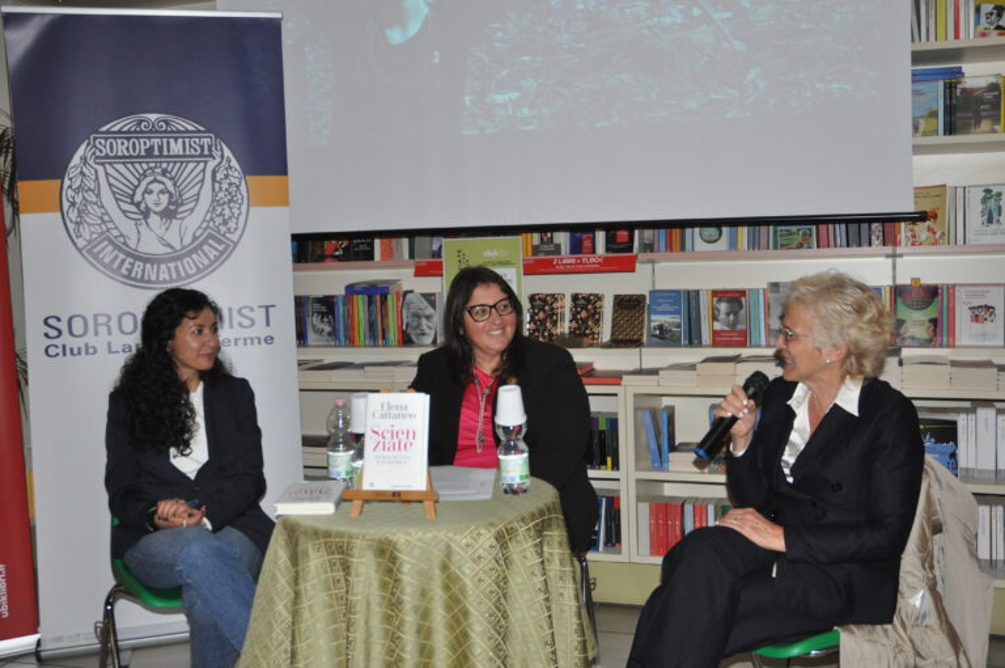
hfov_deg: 48.0
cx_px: 502
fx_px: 1129
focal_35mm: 40
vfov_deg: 32.9
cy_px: 334
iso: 800
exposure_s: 1/60
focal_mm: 27
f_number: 3.8
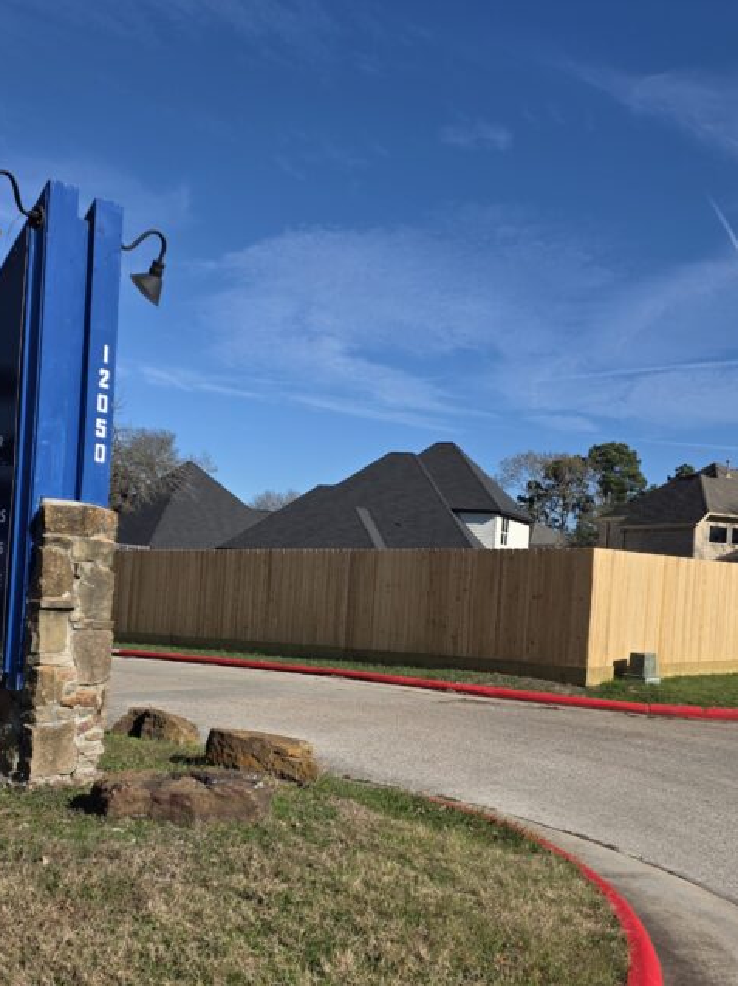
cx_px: 379
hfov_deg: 38.6
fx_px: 1053
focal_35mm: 37
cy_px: 591
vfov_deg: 49.9
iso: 64
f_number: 1.7
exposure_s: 1/7944
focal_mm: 6.25
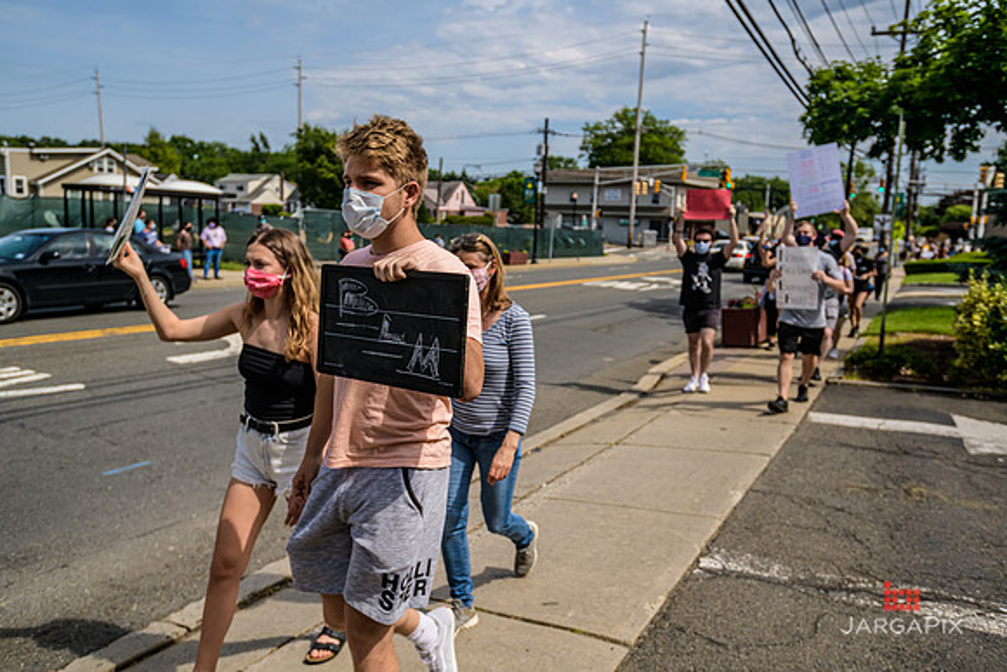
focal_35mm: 27
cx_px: 504
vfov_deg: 48.0
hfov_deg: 67.4
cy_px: 336
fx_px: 755
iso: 200
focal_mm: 27
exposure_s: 1/3200
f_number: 4
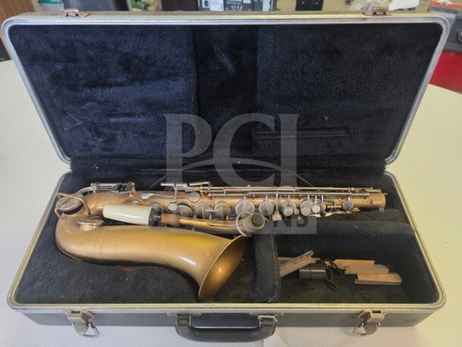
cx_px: 231
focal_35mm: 23
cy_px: 174
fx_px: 307
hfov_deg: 73.9
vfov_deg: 58.9
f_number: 1.7
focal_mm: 6.3
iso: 320
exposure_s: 1/120
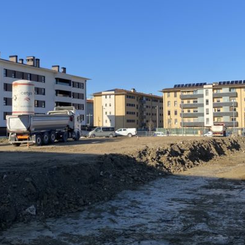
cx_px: 115
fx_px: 352
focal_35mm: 44
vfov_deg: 38.3
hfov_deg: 38.3
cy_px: 109
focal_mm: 4.25
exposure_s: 1/2463
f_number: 1.8
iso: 32
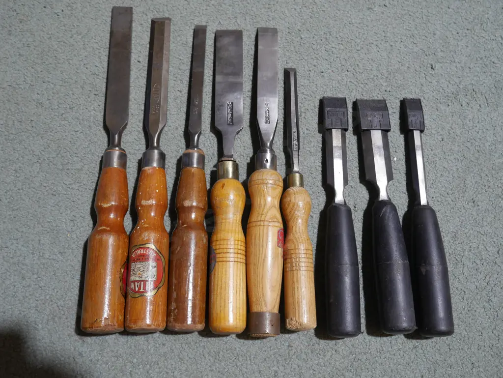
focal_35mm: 34
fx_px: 494
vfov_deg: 41.8
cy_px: 189
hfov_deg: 53.9
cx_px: 252
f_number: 4.5
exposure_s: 1/60
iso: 500
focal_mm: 17
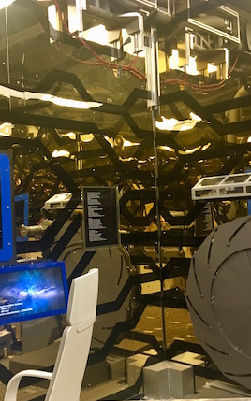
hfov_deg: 29.8
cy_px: 205
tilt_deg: +2.2
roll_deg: +1.0
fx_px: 471
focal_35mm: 43
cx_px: 106
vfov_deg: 46.2
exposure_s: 1/30
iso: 125
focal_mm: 4.15
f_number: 2.2
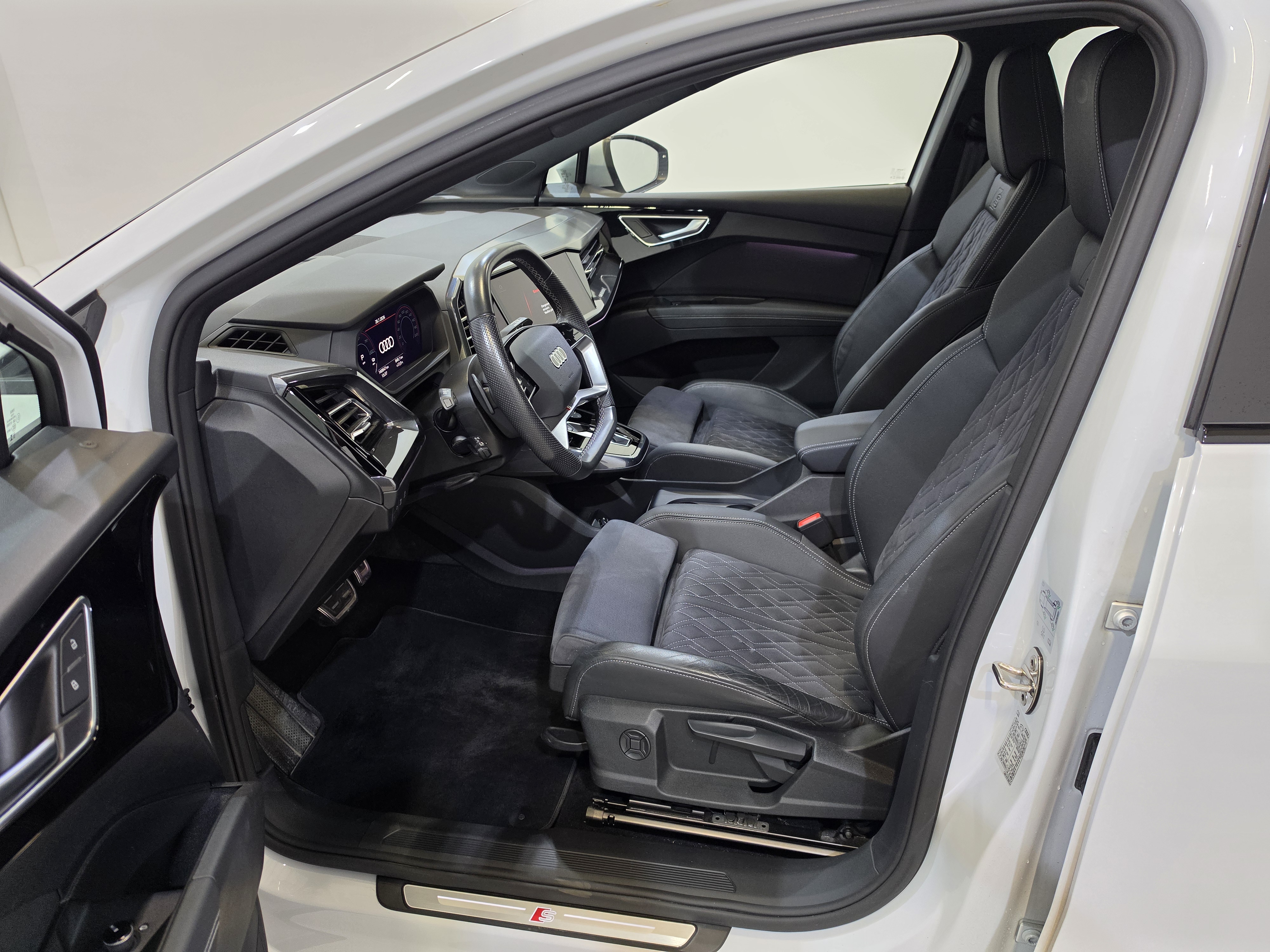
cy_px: 476
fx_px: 844
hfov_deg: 73.9
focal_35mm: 23
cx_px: 635
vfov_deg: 58.9
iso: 200
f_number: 1.4
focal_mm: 6.5
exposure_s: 1/100
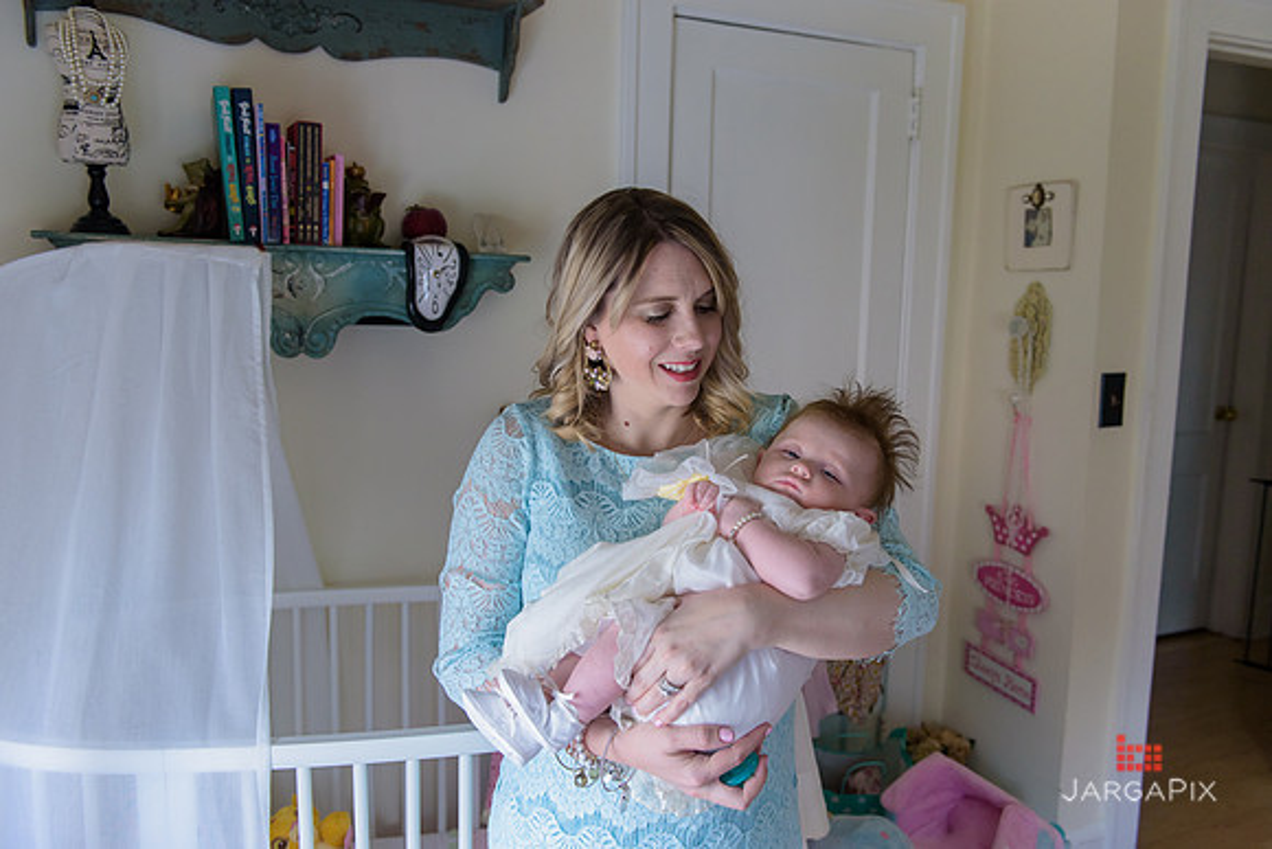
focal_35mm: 29
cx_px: 636
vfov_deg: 45.0
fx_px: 1025
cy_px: 424
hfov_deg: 63.6
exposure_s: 1/200
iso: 1600
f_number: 3.2
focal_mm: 29
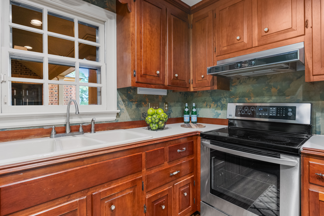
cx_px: 162
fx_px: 162
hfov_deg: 90.0
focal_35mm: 18
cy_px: 108
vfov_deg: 67.4
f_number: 3.2
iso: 1250
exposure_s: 1/30
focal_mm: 18
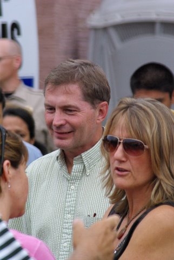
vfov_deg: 6.2
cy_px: 130
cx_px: 87
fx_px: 2382
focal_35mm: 330
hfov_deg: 4.2
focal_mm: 220
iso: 1600
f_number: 9.5
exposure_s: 1/500
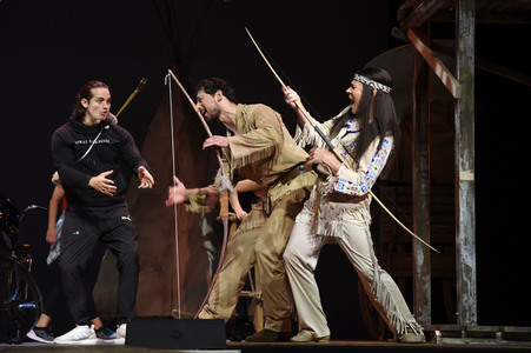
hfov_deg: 22.2
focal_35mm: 92
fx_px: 1356
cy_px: 176
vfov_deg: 14.8
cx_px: 266
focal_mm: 92
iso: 800
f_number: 6.3
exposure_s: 1/60
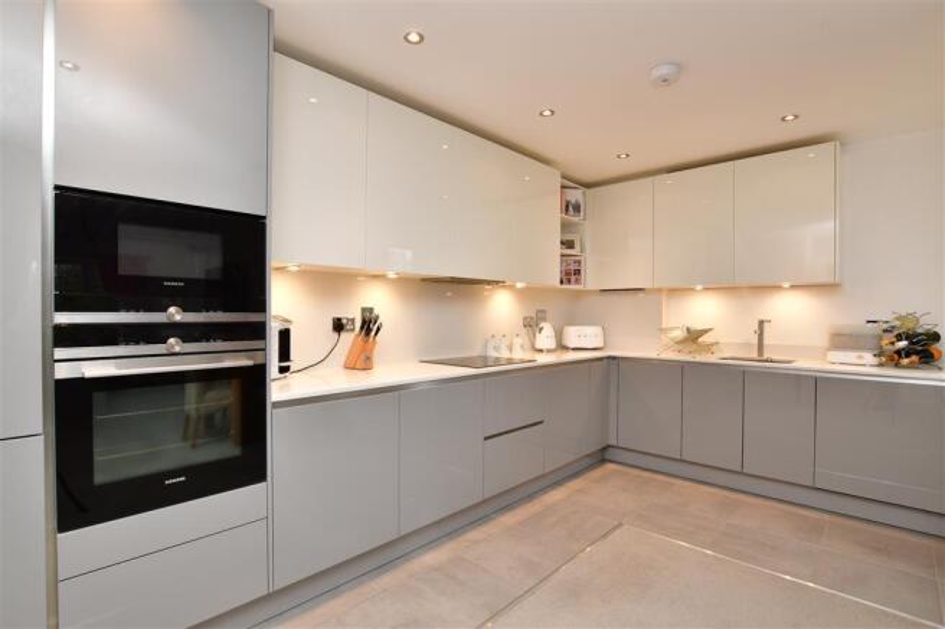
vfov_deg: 70.4
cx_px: 472
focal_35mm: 17
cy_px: 314
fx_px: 446
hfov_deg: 93.3
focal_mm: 11.5
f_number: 8
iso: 200
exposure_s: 1/10
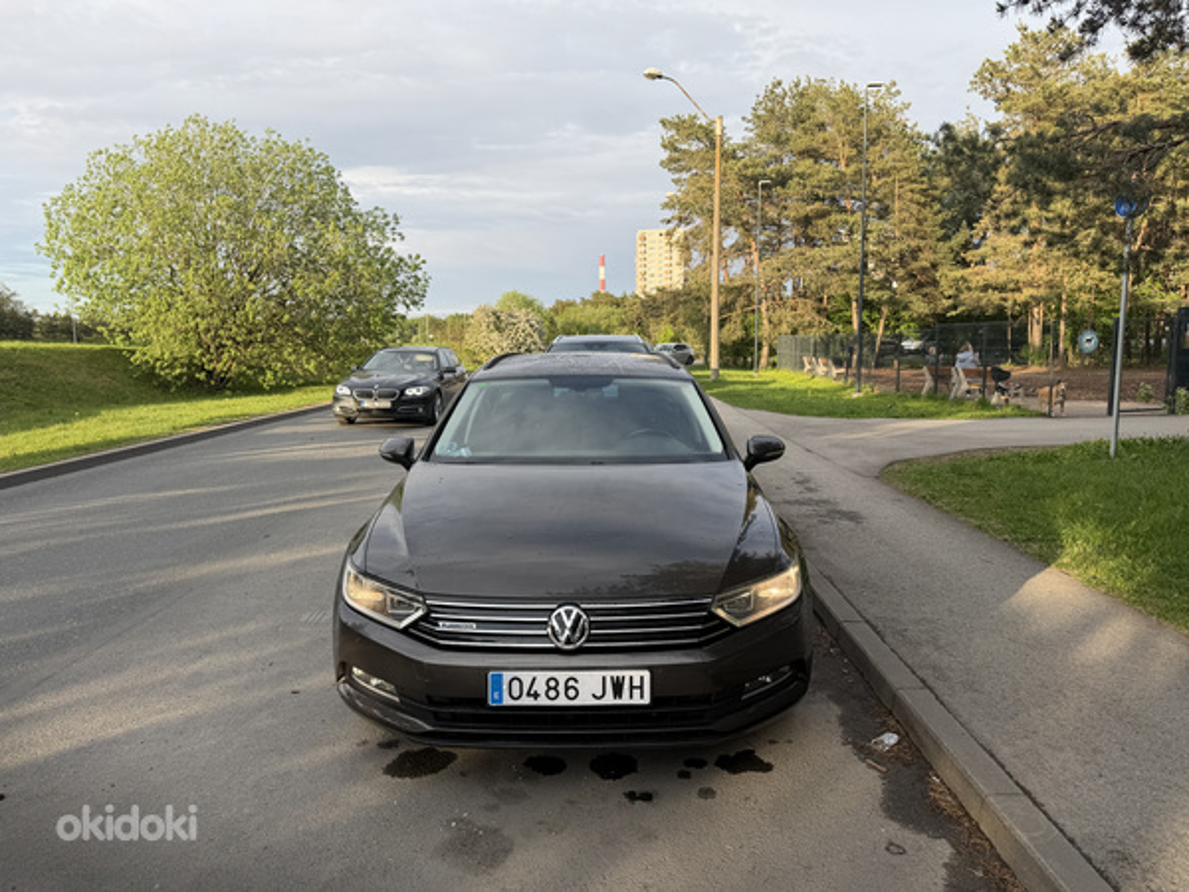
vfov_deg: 56.8
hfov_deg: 71.6
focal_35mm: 24
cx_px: 594
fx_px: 824
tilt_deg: -8.0
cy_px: 446
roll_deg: +2.3
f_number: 1.78
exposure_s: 1/1139
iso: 80
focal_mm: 6.76
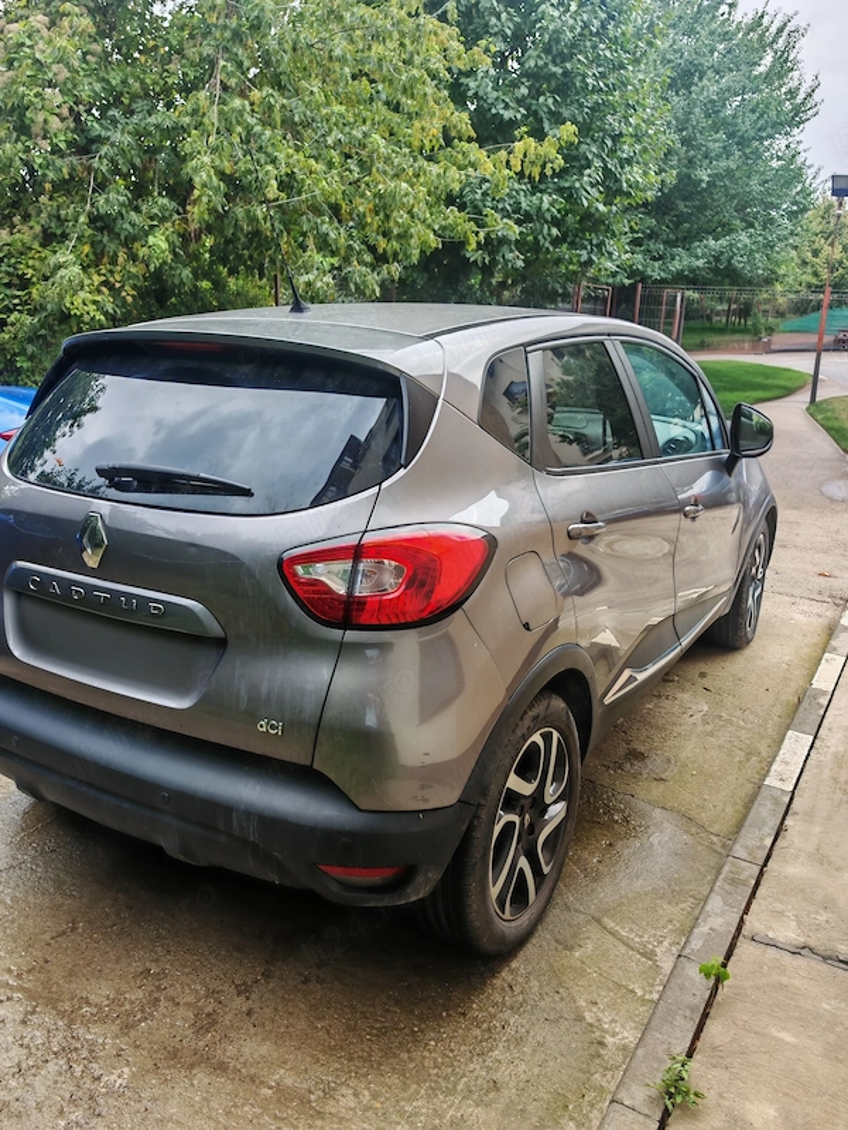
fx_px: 882
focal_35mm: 27
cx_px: 424
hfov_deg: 51.4
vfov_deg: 65.3
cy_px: 565
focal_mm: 6.83
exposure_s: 1/180
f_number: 2
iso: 50
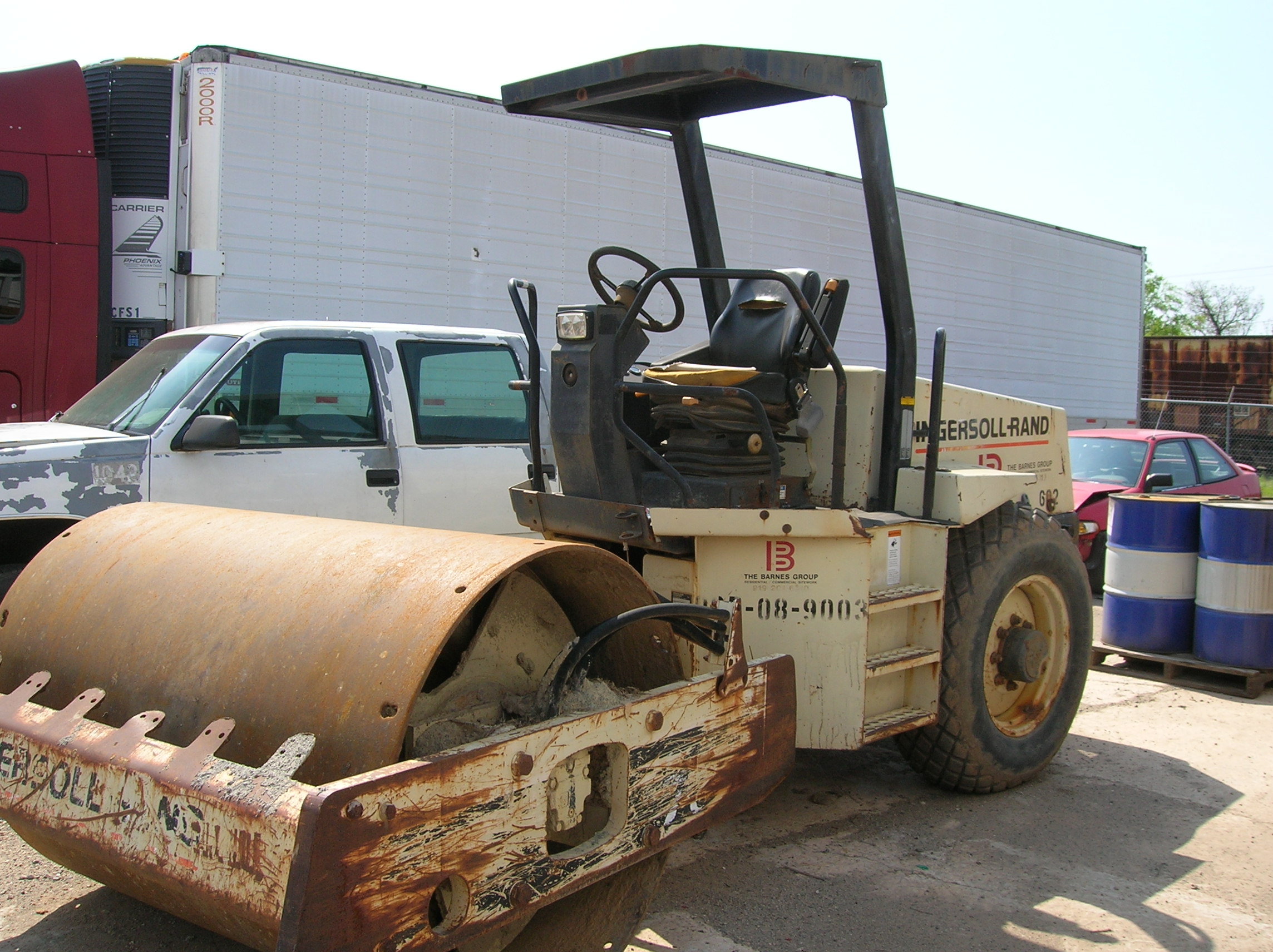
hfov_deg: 54.0
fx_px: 1249
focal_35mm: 34
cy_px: 476
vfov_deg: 41.7
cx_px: 636
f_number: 4.9
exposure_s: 1/268
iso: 50
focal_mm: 5.7
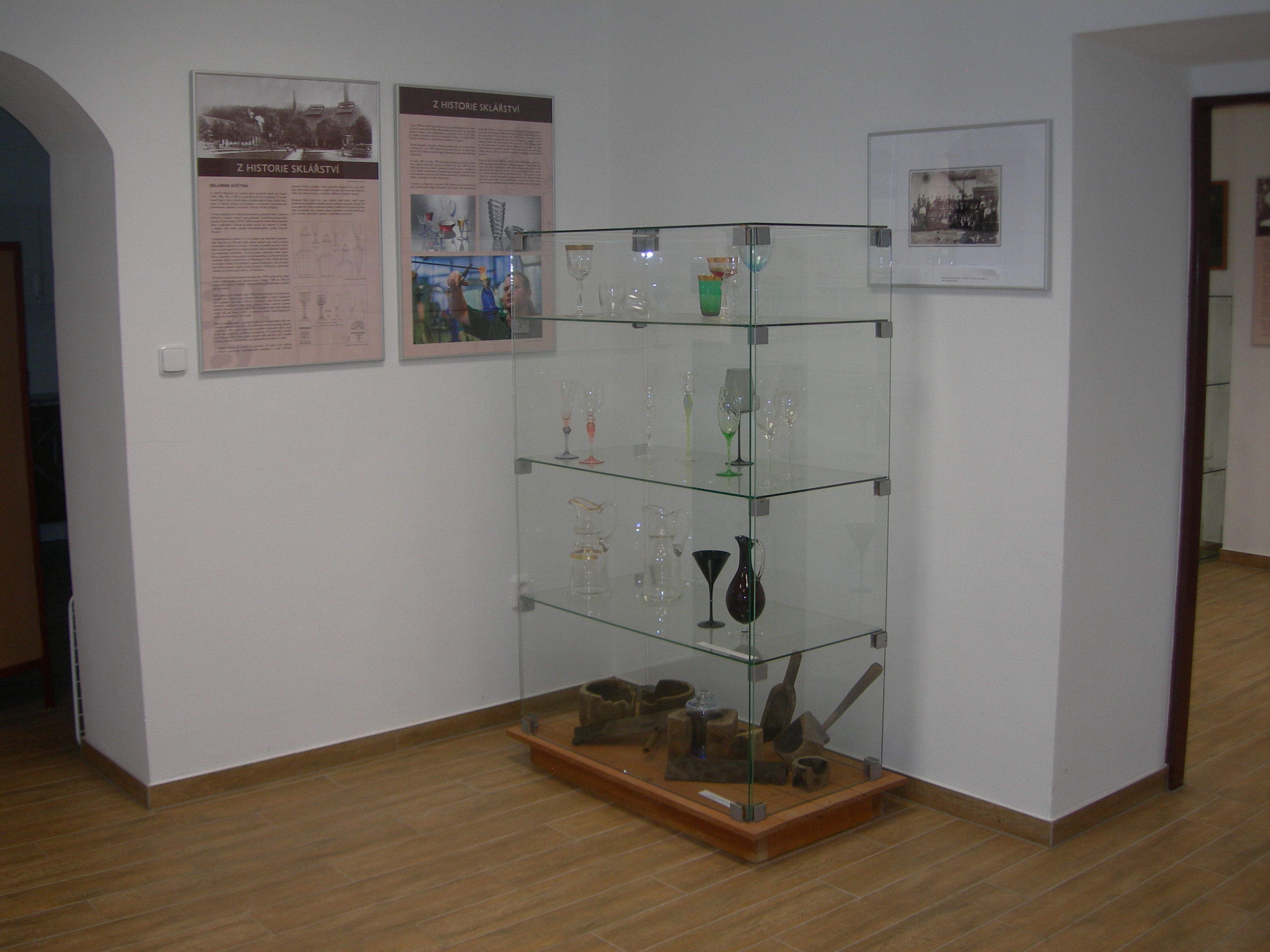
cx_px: 635
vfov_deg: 37.7
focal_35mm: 38
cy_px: 476
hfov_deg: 49.0
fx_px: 1394
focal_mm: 7.8
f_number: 2.8
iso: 50
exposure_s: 1/30
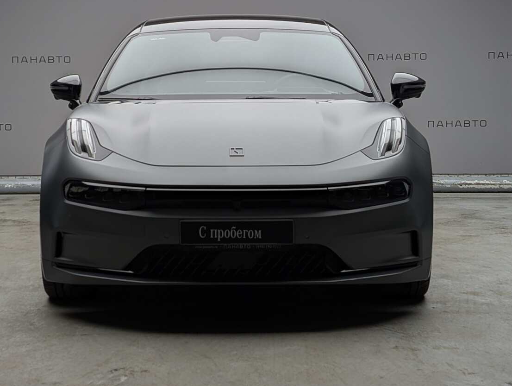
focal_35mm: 62
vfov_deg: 23.7
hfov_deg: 31.1
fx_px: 918
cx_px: 235
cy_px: 146
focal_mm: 6.9
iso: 38
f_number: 1.68
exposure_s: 1/301
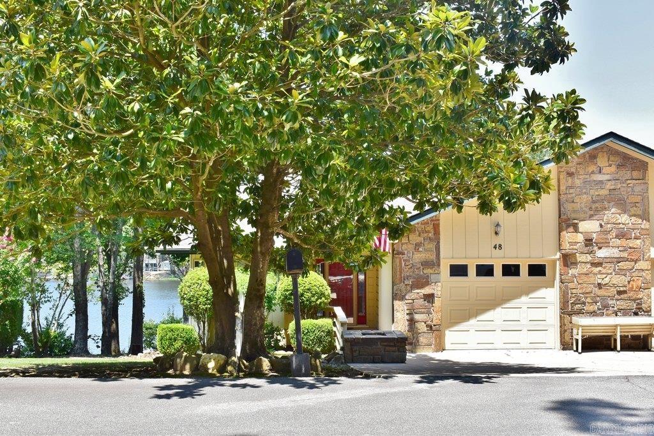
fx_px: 681
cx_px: 327
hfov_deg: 51.3
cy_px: 218
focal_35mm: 38
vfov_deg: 35.5
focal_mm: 25
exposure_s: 1/160
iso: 400
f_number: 10
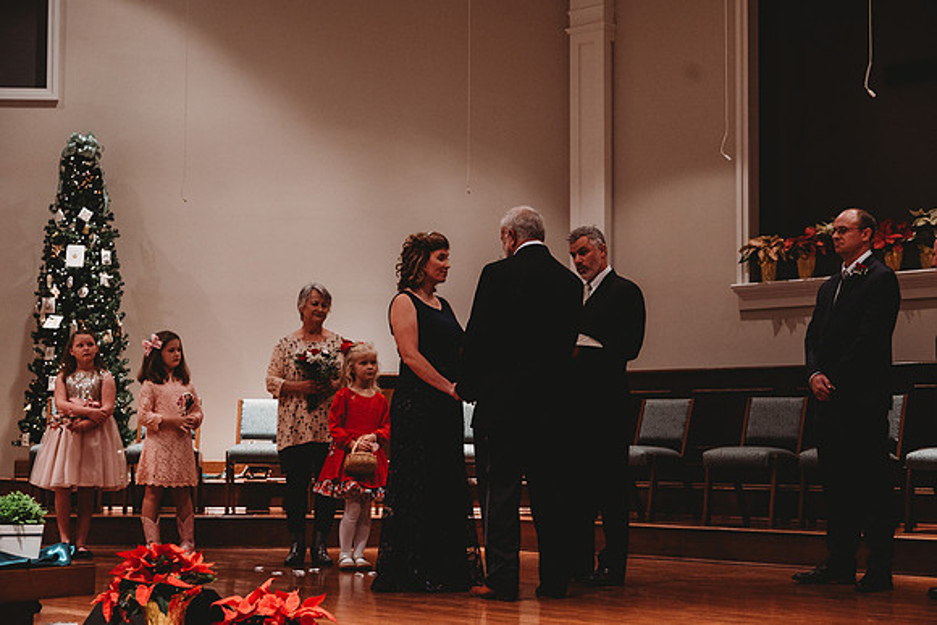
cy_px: 312
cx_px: 468
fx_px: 1510
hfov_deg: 34.5
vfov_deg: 23.4
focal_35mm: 58
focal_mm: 58
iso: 2000
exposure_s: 1/200
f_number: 4
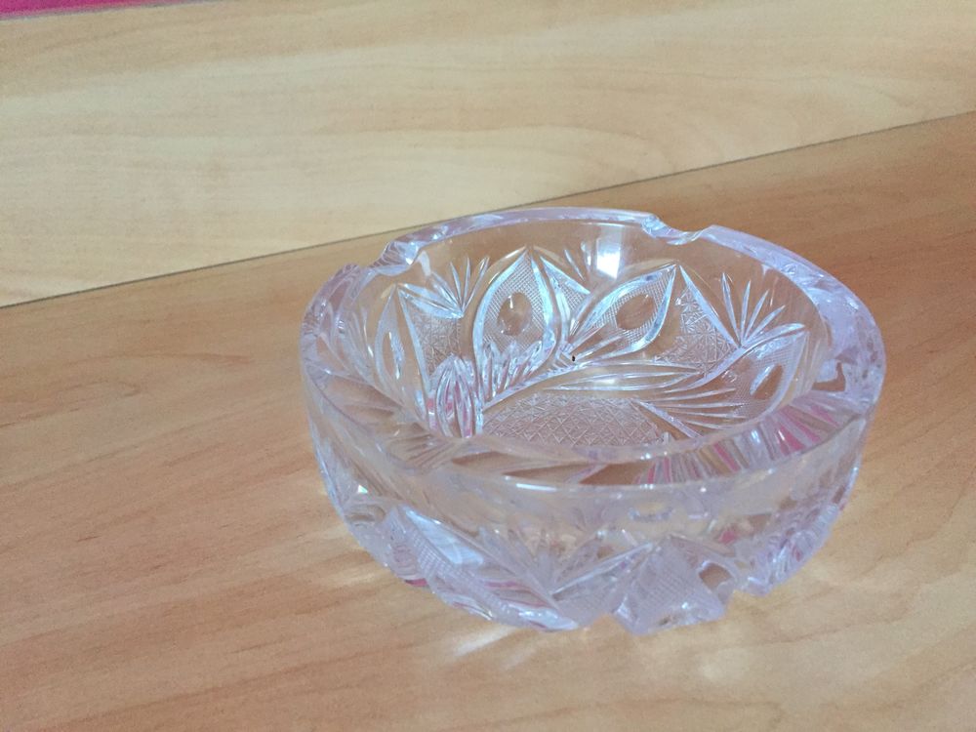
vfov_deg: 48.2
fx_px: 818
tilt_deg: -31.5
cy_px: 366
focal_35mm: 29
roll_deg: +2.1
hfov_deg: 61.7
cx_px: 488
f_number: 2.2
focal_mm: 4.15
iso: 250
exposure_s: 1/20
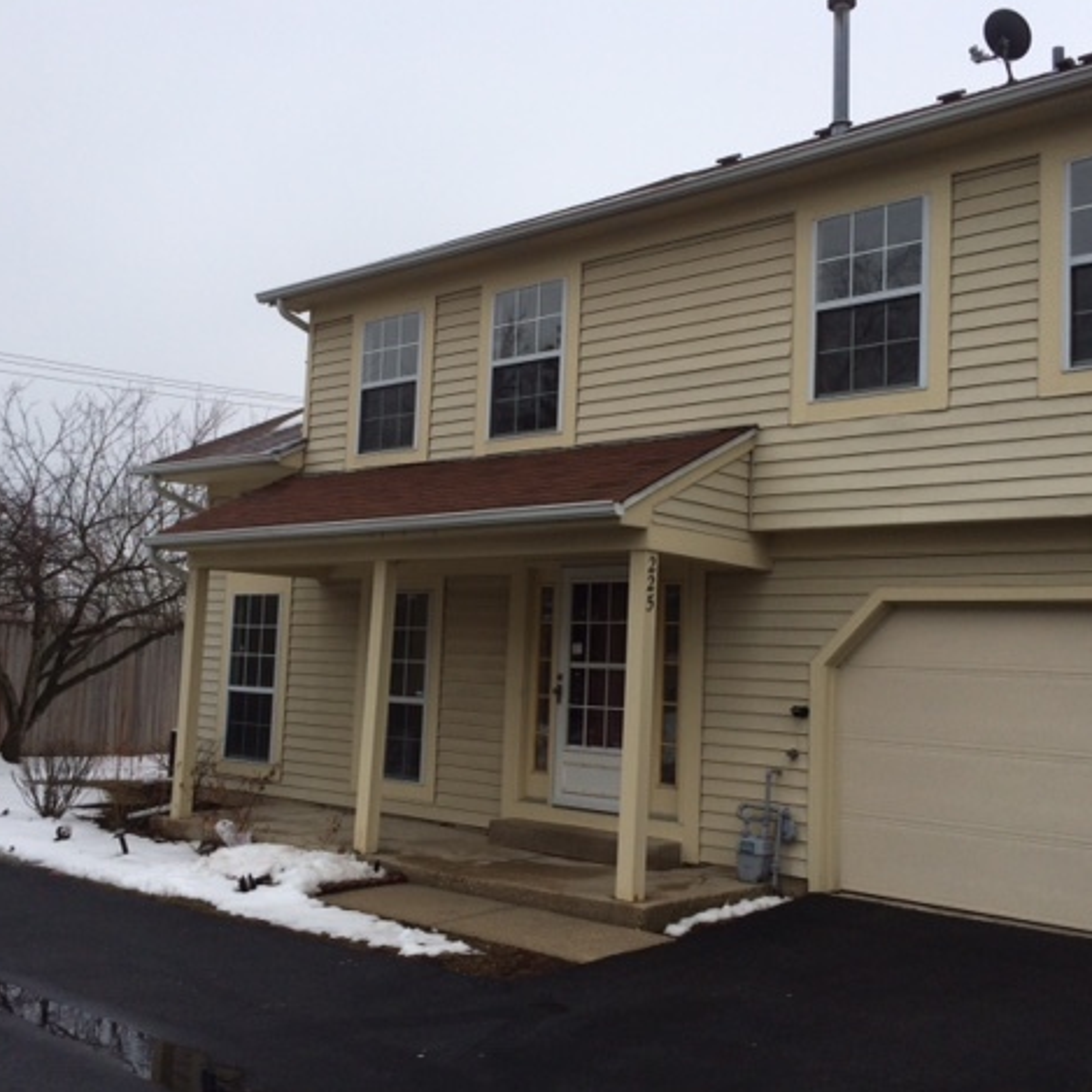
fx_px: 1249
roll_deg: -0.7
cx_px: 589
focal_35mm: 35
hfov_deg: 47.2
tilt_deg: +5.0
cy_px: 538
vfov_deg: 47.2
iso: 32
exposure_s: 1/2415
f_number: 2.2
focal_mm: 4.15
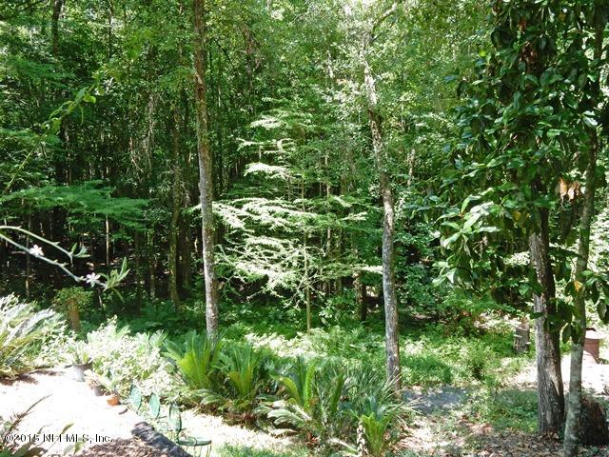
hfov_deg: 51.4
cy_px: 228
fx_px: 633
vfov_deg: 39.7
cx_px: 304
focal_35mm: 36
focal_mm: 6.4
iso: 125
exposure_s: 1/60
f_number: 4
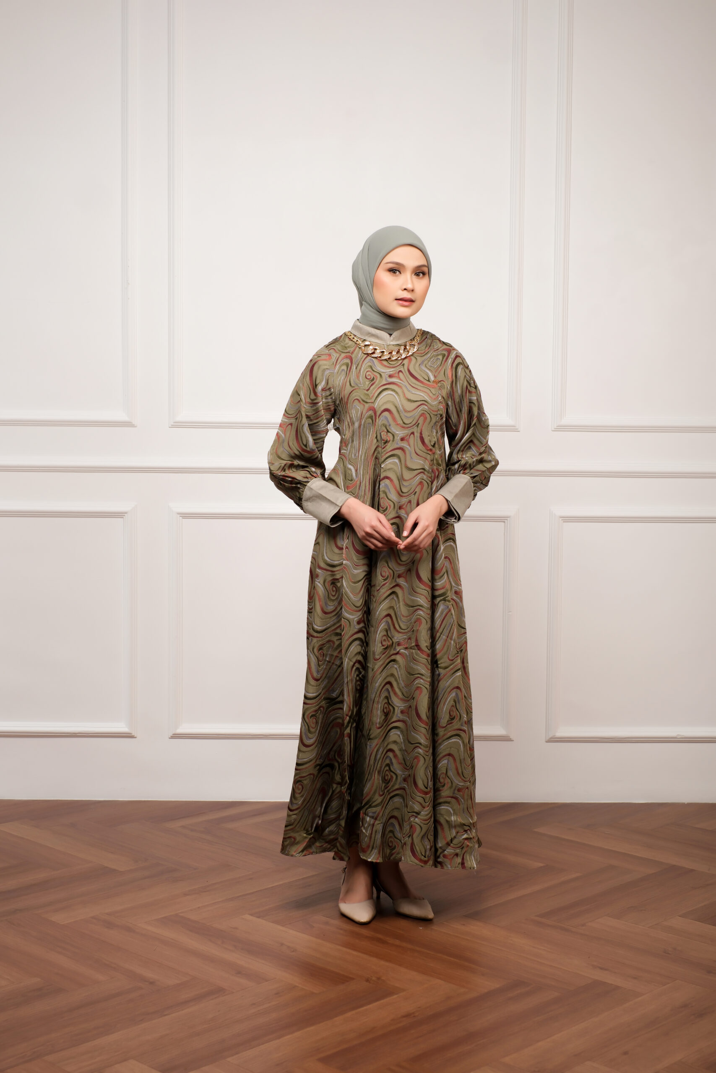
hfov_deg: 25.5
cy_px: 536
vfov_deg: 37.5
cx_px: 358
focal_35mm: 53
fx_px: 1581
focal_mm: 35
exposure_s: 1/200
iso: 125
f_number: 5
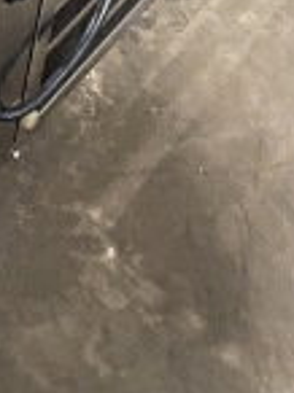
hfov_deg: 9.5
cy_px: -618
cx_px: -307
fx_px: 1647
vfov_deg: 11.0
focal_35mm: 145
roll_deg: +0.9
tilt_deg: -28.2
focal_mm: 4.25
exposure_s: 1/60
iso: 400
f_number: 1.8
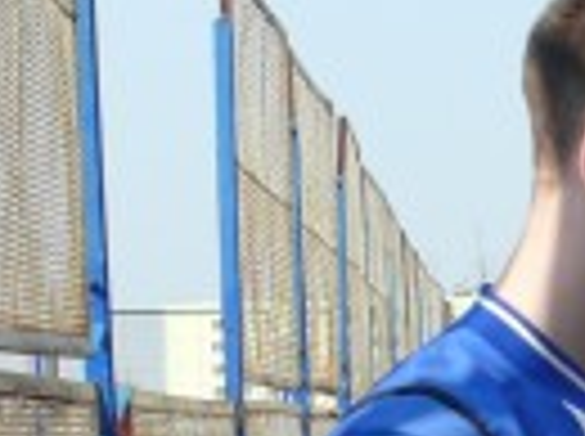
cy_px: 591
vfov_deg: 7.7
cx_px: 1094
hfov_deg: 9.9
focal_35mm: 189
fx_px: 3188
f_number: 5.6
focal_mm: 7.4
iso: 100
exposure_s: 1/250
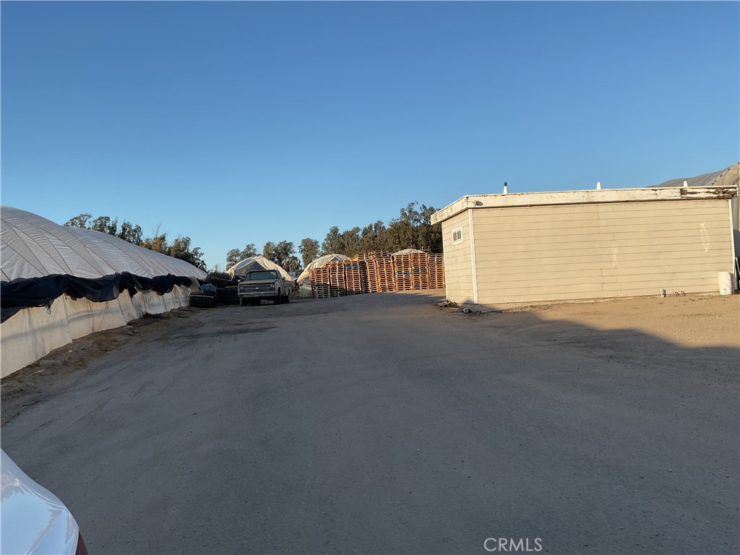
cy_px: 278
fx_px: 620
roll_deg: +1.1
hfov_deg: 61.7
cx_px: 370
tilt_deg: +0.3
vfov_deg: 48.2
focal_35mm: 29
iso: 16
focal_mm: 3
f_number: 1.8
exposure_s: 1/1534
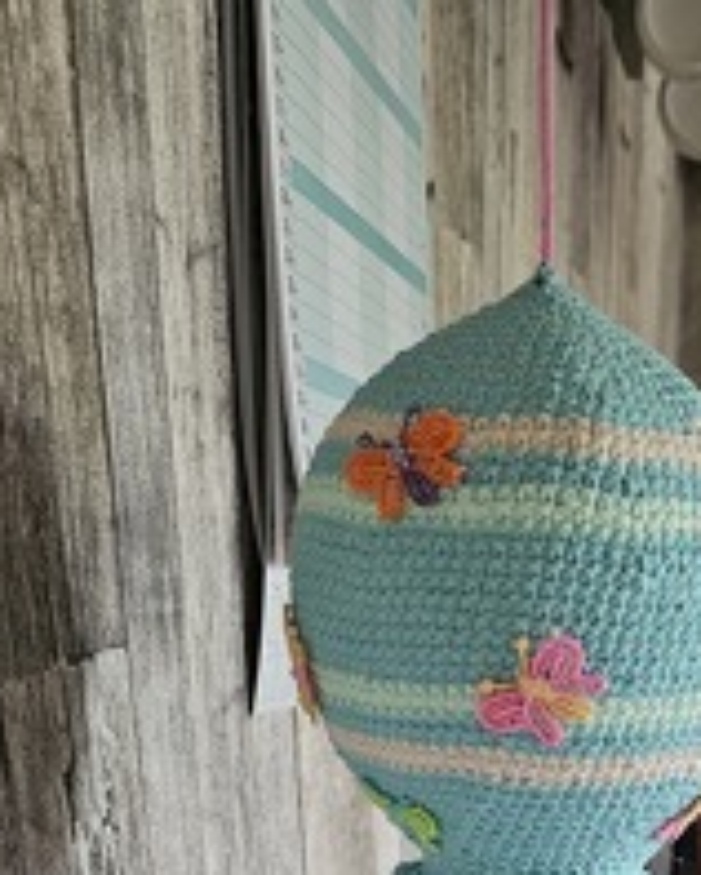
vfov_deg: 30.5
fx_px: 1372
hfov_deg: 27.9
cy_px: 1026
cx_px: 586
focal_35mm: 53
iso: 800
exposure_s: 1/25
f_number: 1.7
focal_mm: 6.3
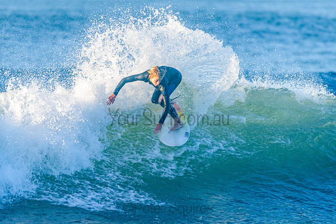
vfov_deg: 2.3
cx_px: 167
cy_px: 131
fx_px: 5676
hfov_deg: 3.4
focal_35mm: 608
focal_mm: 500
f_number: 5.6
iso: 1250
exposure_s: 1/2000
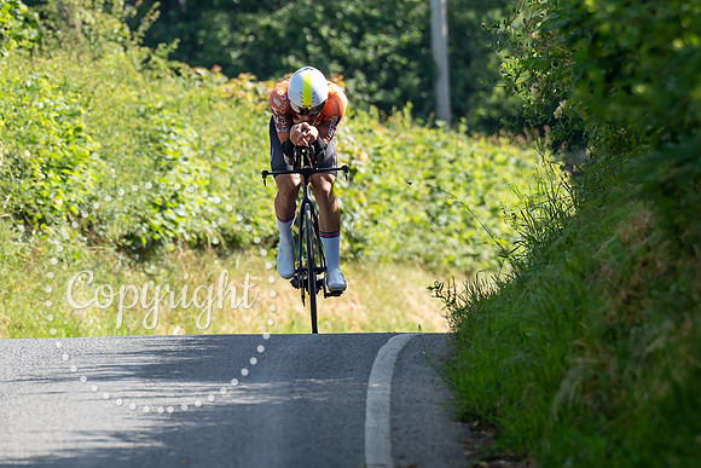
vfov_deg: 2.3
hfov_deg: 3.5
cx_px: 292
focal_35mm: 597
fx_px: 11633
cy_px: 431
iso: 250
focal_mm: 200
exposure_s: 1/1000
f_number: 4
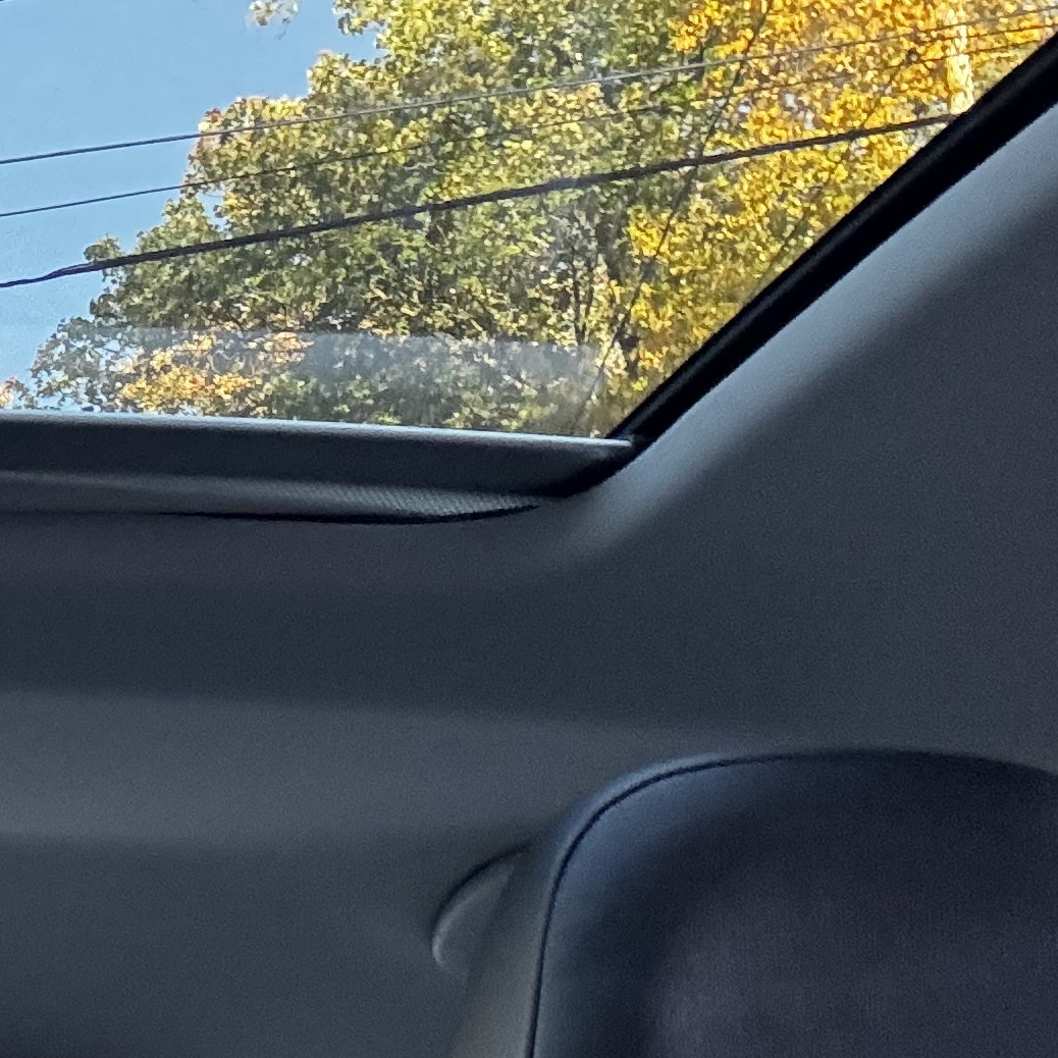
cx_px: -527
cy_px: 818
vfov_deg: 21.7
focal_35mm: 79
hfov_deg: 19.2
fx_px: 2732
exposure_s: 1/60
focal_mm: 2.69
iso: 250
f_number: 1.9
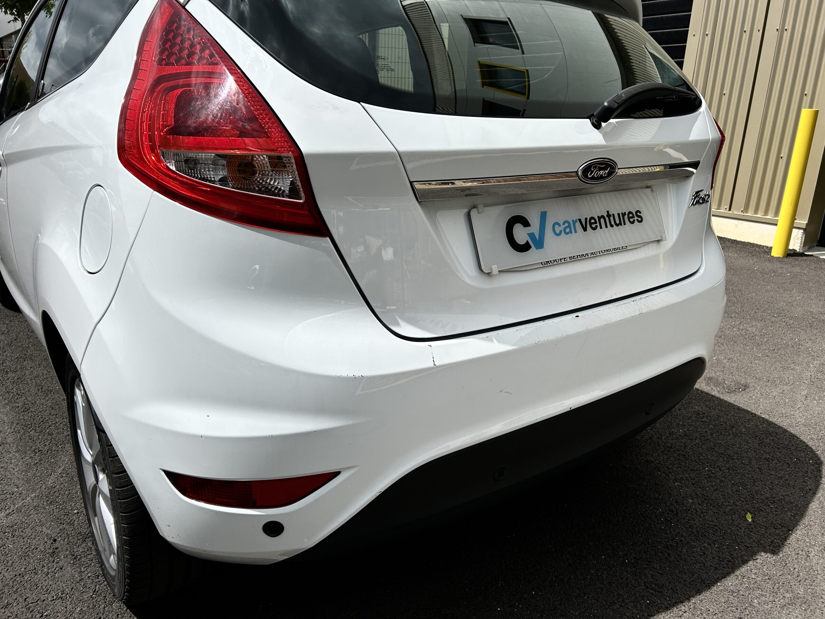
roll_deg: -1.4
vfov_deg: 53.1
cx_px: 412
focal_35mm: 26
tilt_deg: -18.3
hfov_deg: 67.3
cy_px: 310
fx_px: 620
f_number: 1.5
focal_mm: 5.7
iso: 50
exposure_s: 1/7463
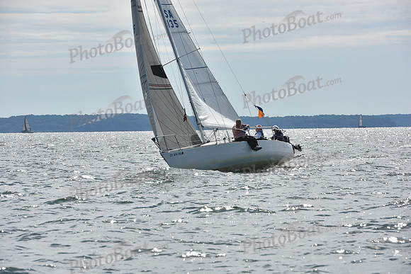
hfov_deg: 10.3
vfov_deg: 6.9
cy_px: 137
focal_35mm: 200
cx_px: 206
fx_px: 2284
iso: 320
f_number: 13
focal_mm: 200
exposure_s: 1/1000
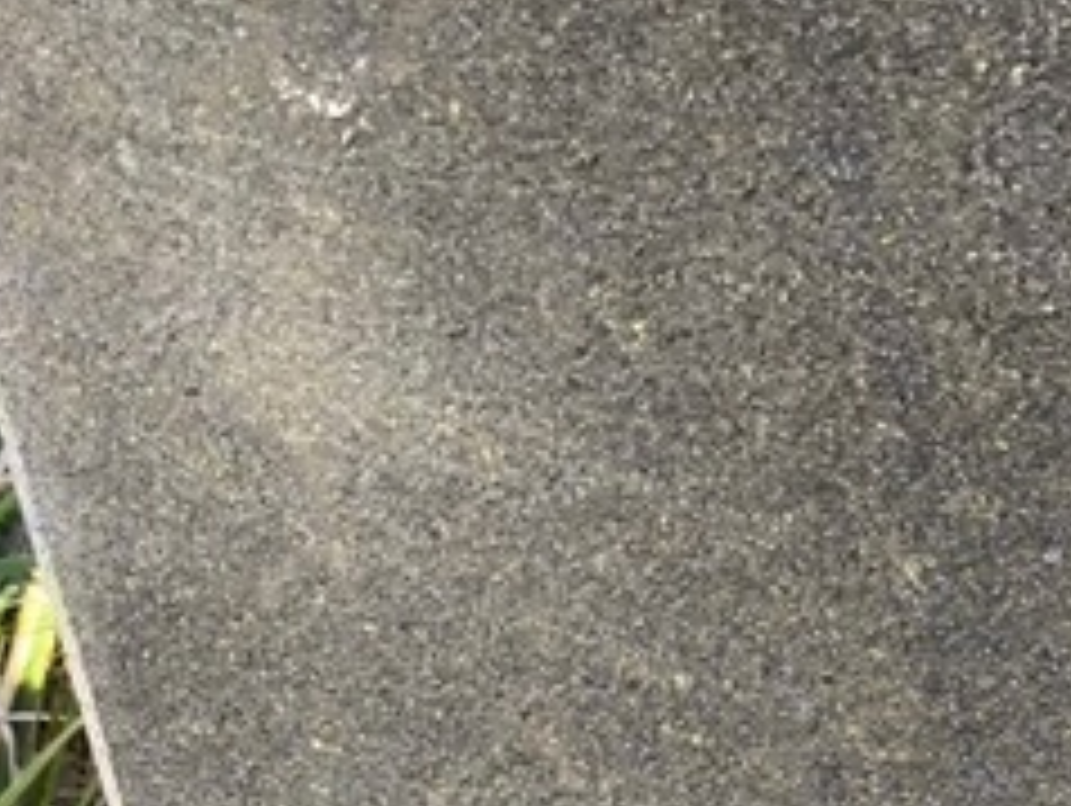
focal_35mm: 168
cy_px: 977
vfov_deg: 8.7
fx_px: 5203
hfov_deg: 11.5
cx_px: 1366
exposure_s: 1/211
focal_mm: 4.71
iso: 50
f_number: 1.7
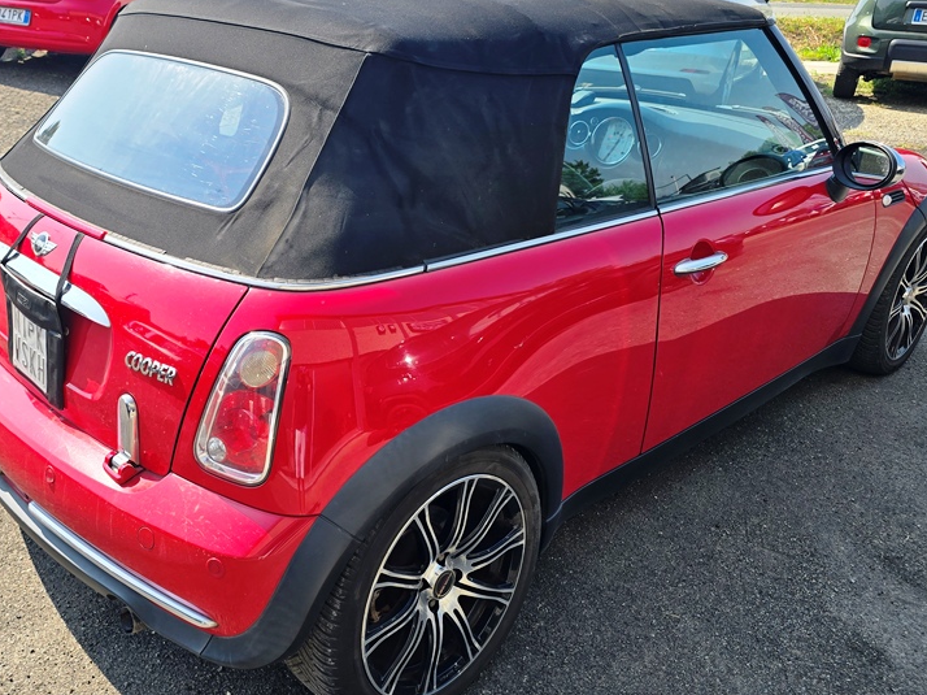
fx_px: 883
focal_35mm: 33
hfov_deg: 54.8
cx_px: 354
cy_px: 343
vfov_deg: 42.9
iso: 12
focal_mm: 6.3
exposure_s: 1/383
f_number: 1.7
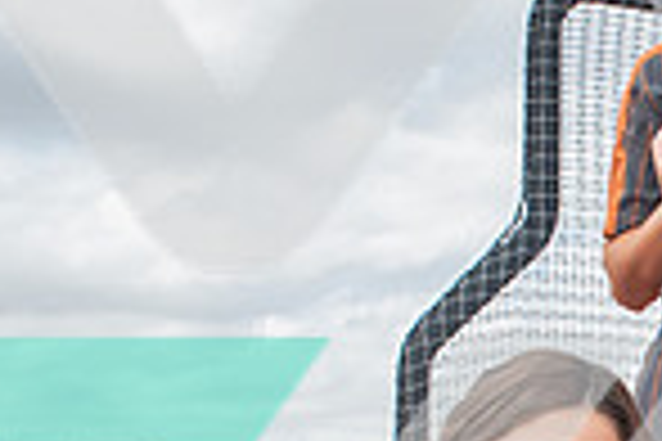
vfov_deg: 10.6
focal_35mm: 126
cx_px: 1004
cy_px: 578
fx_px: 2317
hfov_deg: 15.0
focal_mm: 32
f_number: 7.1
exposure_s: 1/500
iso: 500
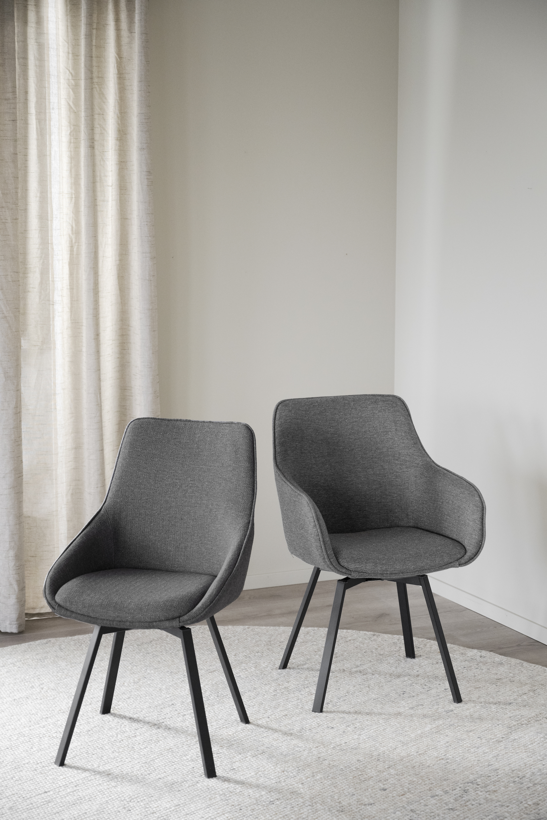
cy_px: 410
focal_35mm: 63
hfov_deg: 21.6
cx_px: 274
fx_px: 1436
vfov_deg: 31.9
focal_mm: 63
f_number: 4
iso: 1600
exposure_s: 1/50
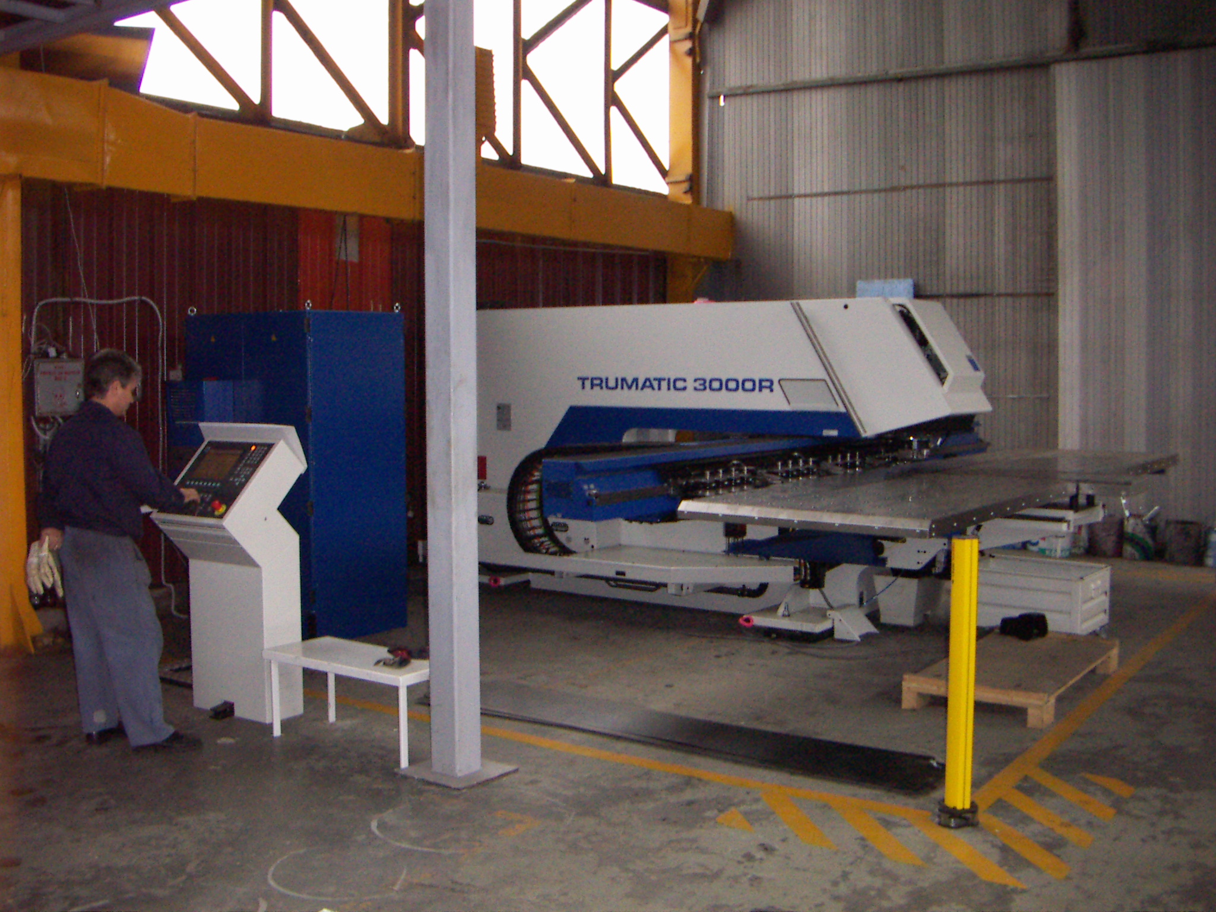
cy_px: 456
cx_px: 608
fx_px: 1265
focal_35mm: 36
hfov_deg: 51.4
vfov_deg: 39.7
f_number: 2.8
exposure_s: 1/50
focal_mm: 4.7
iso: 200
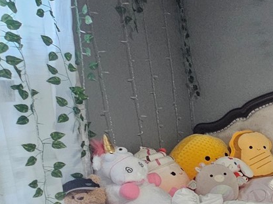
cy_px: 178
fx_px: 394
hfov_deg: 26.0
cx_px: 427
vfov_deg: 28.2
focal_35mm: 50
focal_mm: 2.2
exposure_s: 1/60
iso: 320
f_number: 2.2
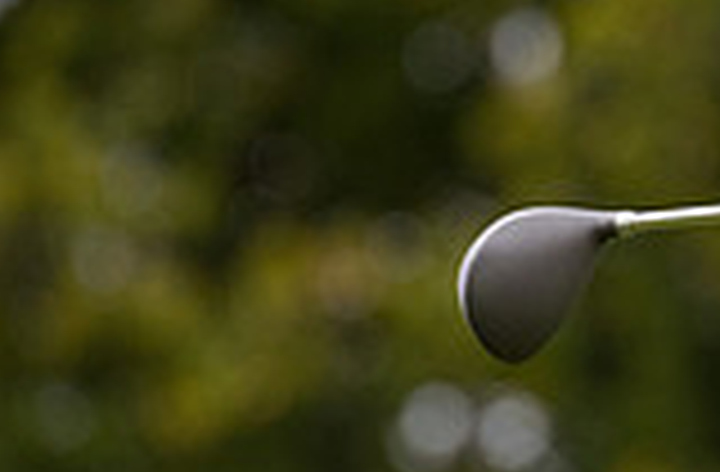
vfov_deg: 1.5
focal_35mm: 924
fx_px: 18390
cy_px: 101
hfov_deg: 2.2
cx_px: 1193
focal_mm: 200
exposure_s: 1/1600
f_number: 4
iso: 640
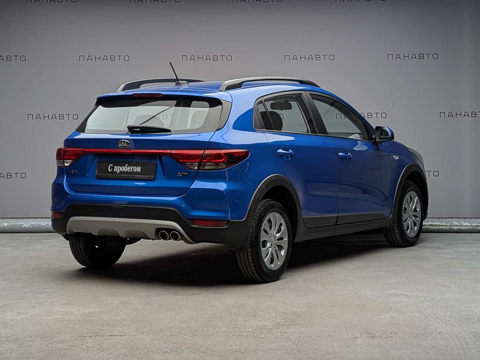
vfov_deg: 29.7
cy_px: 180
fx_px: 679
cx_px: 240
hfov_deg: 38.9
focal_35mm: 49
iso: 34
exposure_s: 1/300
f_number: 1.68
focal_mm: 6.9
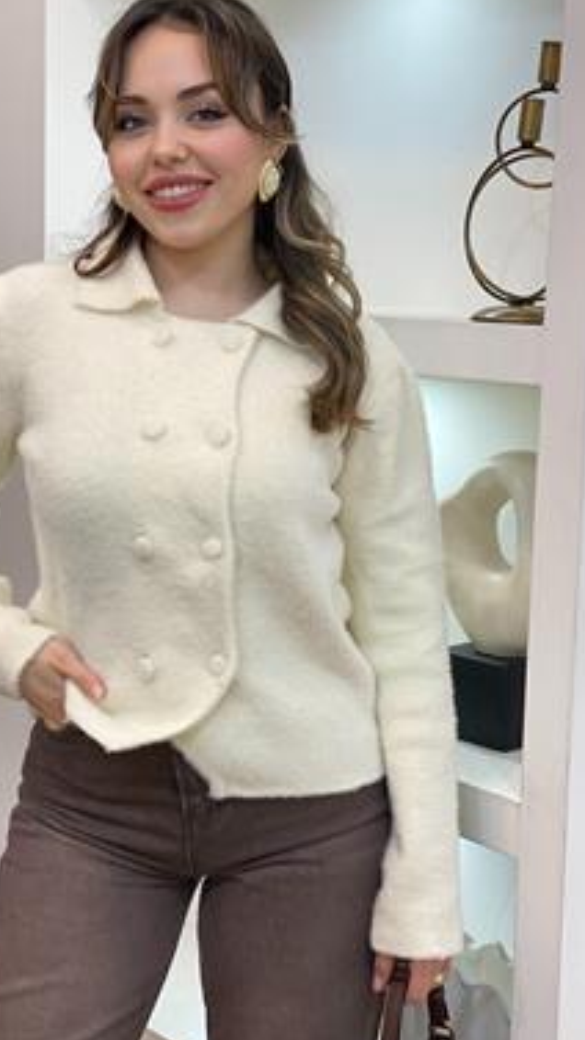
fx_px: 1710
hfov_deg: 19.4
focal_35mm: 62
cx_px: 207
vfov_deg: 33.8
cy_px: 495
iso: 100
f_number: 2
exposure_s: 1/100
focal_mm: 6
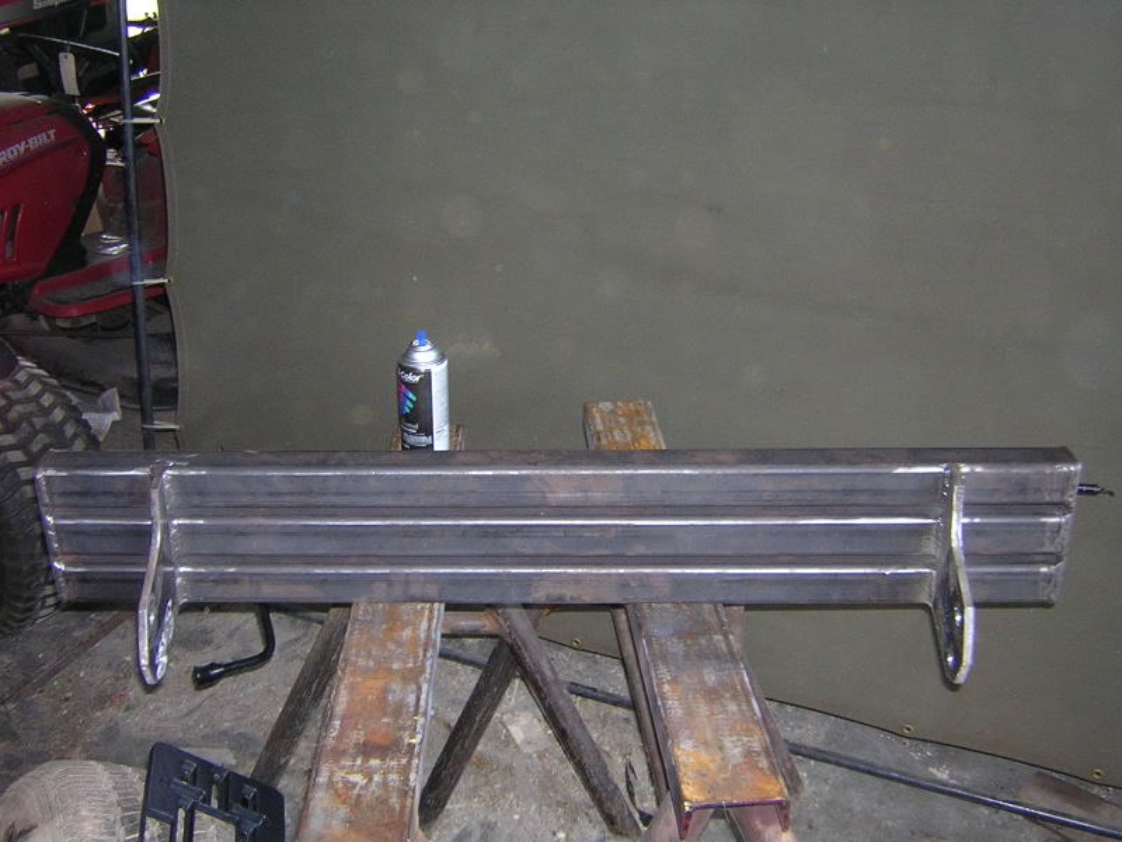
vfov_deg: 39.7
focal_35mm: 36
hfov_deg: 51.4
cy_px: 421
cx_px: 561
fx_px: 1167
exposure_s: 1/60.1
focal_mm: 4.7
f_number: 2.6
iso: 317
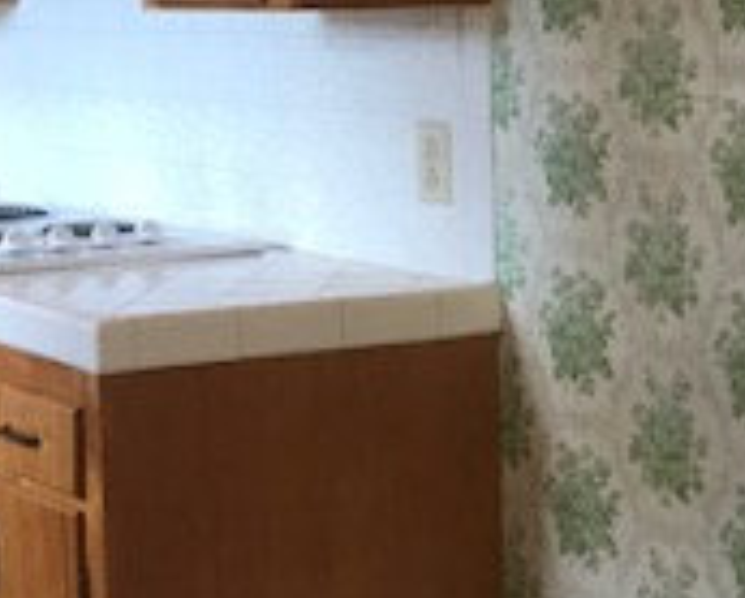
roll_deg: +0.8
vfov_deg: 15.0
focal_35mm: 101
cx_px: -164
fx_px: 2231
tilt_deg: +0.3
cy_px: -4
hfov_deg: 18.0
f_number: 1.8
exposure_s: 1/30
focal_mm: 3.99
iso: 32
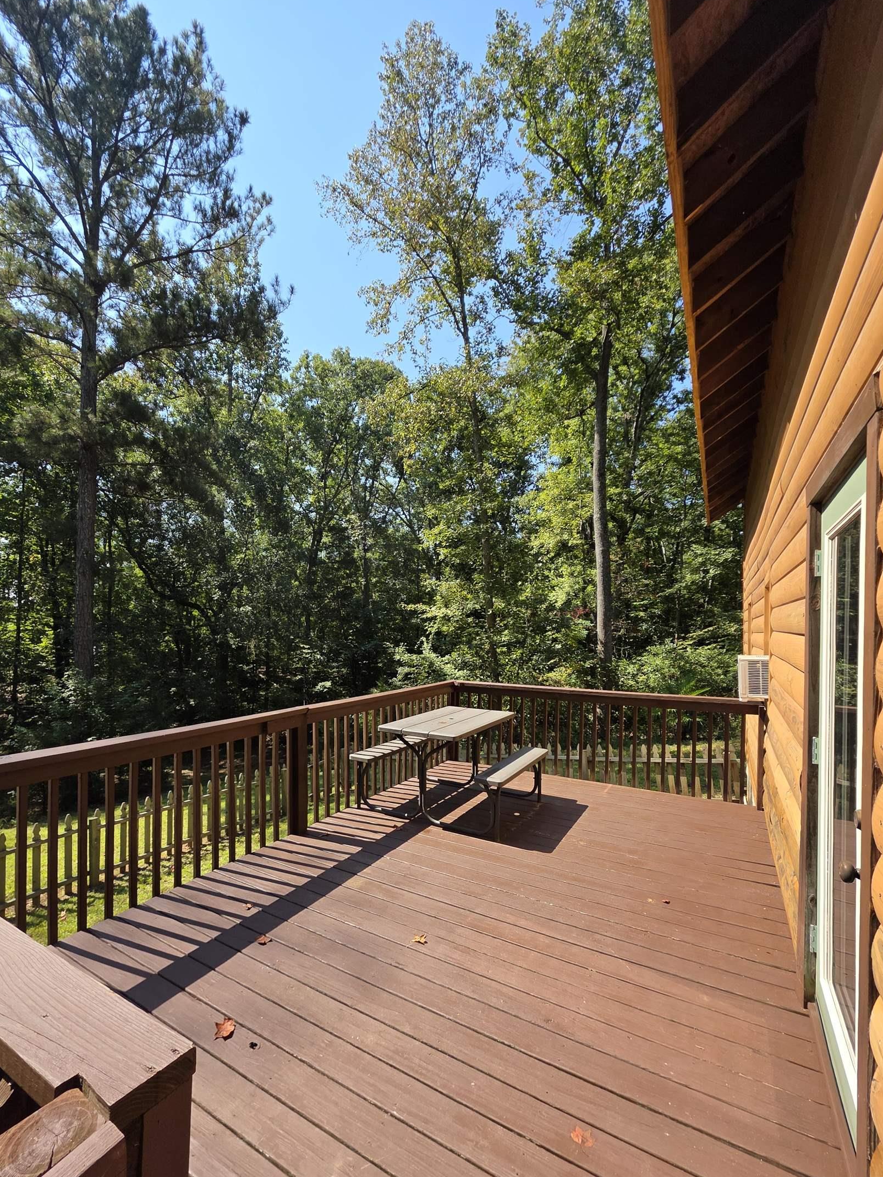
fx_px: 476
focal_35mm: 14
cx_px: 422
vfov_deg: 101.9
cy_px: 626
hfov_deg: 85.6
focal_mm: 2.2
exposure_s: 1/1245
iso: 40
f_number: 1.9
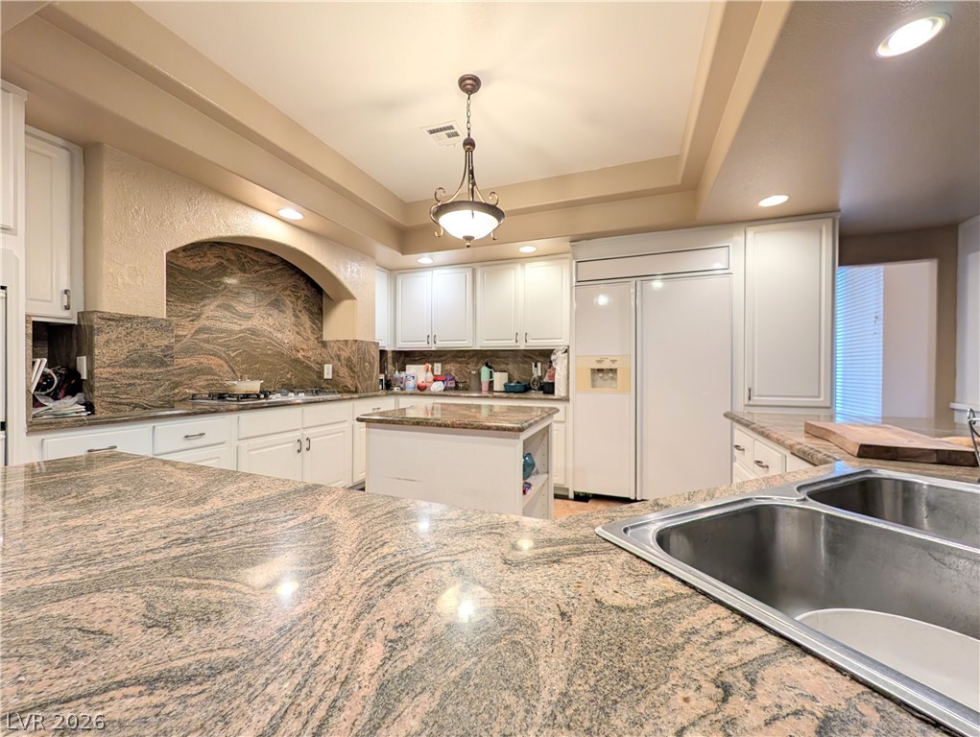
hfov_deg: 110.5
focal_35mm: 12
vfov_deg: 94.6
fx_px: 340
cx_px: 490
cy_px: 368
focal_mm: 2.02
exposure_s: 1/60
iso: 86
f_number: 1.7
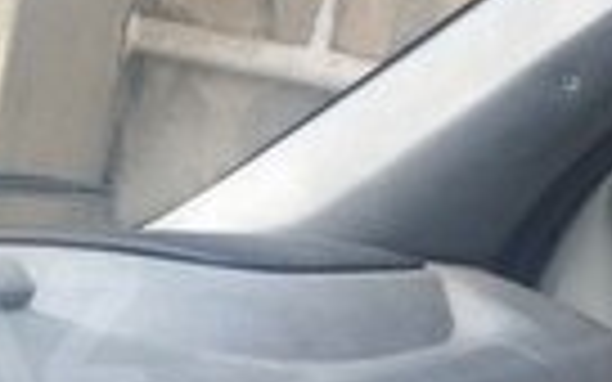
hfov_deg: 13.2
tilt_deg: -13.2
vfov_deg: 8.8
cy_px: 326
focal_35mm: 149
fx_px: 2485
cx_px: -315
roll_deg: -9.3
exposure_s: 1/244
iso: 32
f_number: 2.2
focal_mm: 4.15
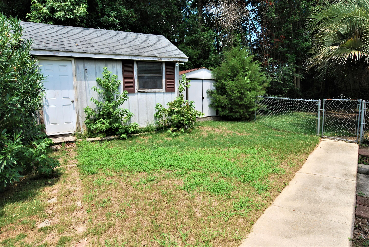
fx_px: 215
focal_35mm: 21
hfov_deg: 81.1
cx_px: 184
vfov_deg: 59.6
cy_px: 124
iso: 100
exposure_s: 1/160
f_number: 6.3
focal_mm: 14
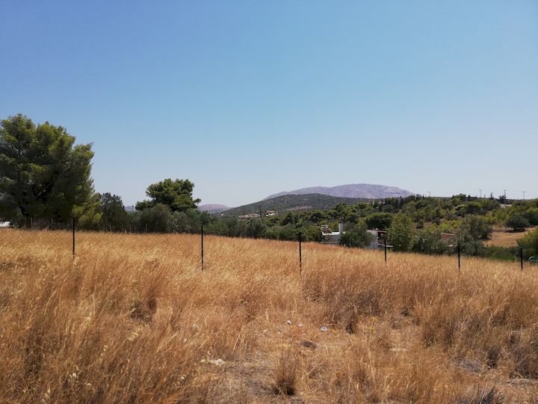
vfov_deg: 51.4
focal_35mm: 27
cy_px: 202
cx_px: 269
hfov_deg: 65.3
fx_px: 420
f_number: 2.2
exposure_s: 1/1538
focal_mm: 3.81
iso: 50
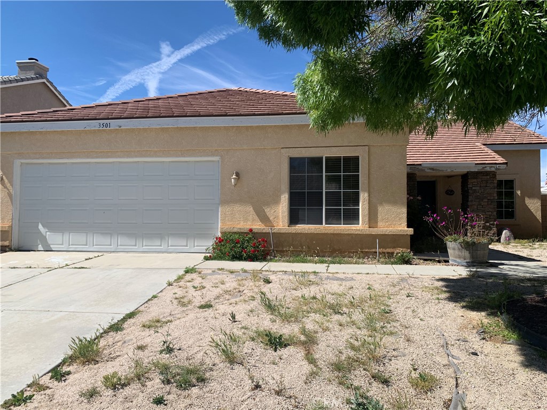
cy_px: 205
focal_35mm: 26
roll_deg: -0.3
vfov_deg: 53.1
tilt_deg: +0.6
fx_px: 411
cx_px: 274
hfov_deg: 67.3
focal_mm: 4.25
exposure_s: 1/2611
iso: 25
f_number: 1.8
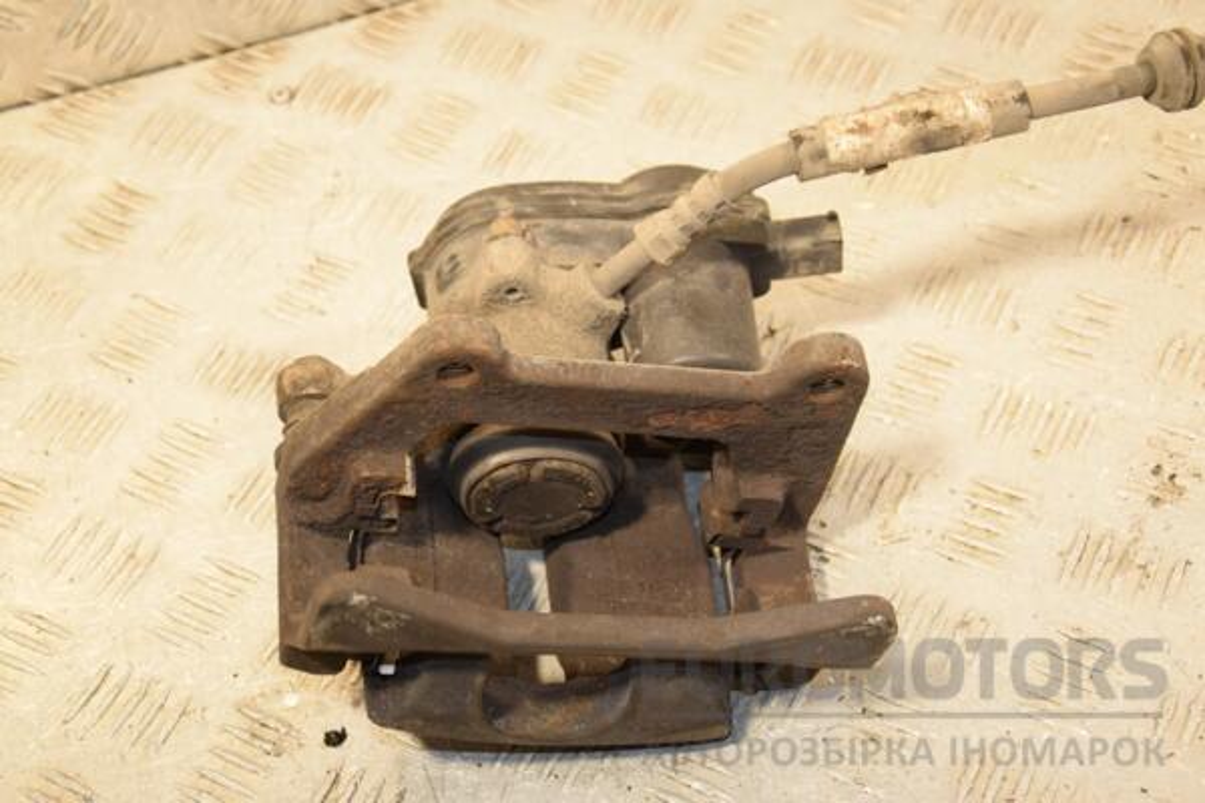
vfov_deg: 21.6
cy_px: 402
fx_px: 2109
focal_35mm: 63
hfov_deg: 31.9
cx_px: 602
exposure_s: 1/200
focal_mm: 42
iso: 800
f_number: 5
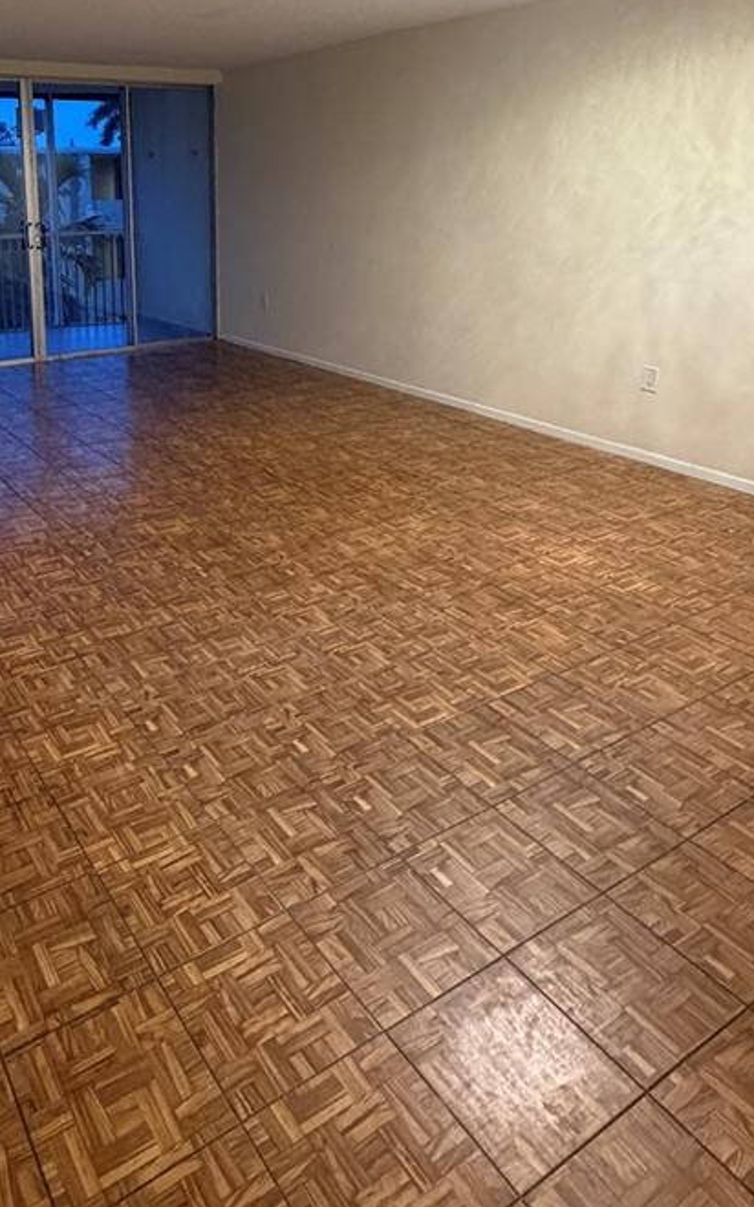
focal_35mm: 27
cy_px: 346
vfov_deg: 65.4
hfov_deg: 44.8
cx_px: 209
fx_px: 888
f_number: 2.2
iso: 640
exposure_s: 1/60
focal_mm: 2.22
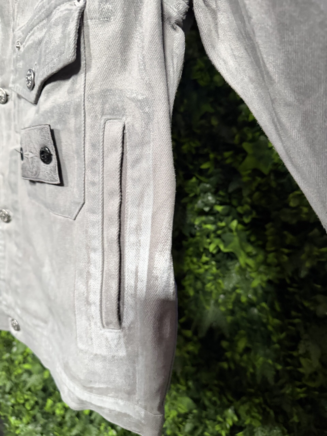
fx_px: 302
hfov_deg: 56.8
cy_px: 218
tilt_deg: -9.5
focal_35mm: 24
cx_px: 164
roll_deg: -1.6
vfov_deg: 71.6
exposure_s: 1/36
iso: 800
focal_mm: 6.76
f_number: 1.78
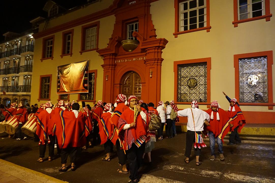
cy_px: 92
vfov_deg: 53.1
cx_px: 138
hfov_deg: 73.8
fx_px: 183
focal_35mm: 24
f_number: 3.5
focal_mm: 16
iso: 3200
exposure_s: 1/50
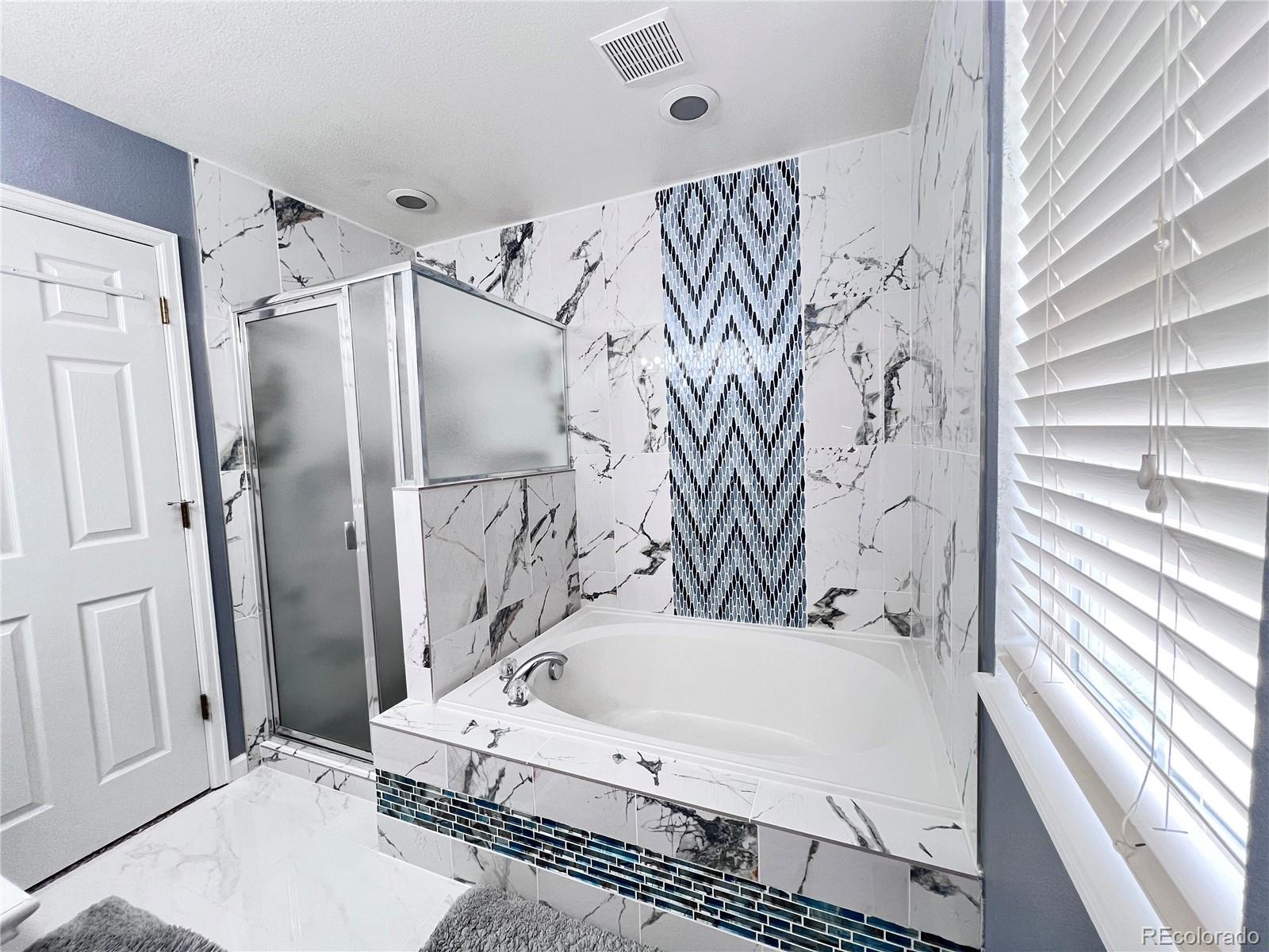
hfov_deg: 106.2
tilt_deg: -3.9
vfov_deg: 89.9
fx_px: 477
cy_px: 476
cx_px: 634
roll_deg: +2.1
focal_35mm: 13
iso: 200
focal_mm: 1.57
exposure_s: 1/60
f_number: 1.8
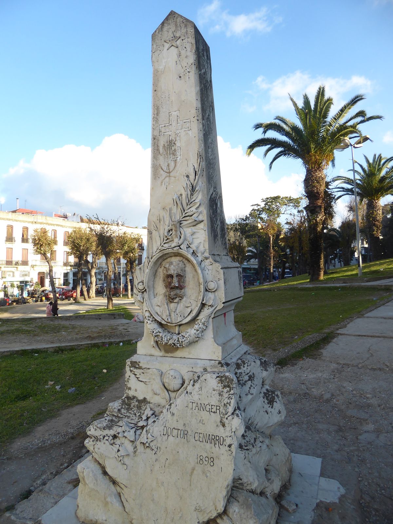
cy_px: 262
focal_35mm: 25
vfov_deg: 69.4
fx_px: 378
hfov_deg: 54.9
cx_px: 196
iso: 80
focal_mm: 4.3
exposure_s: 1/250
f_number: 3.3
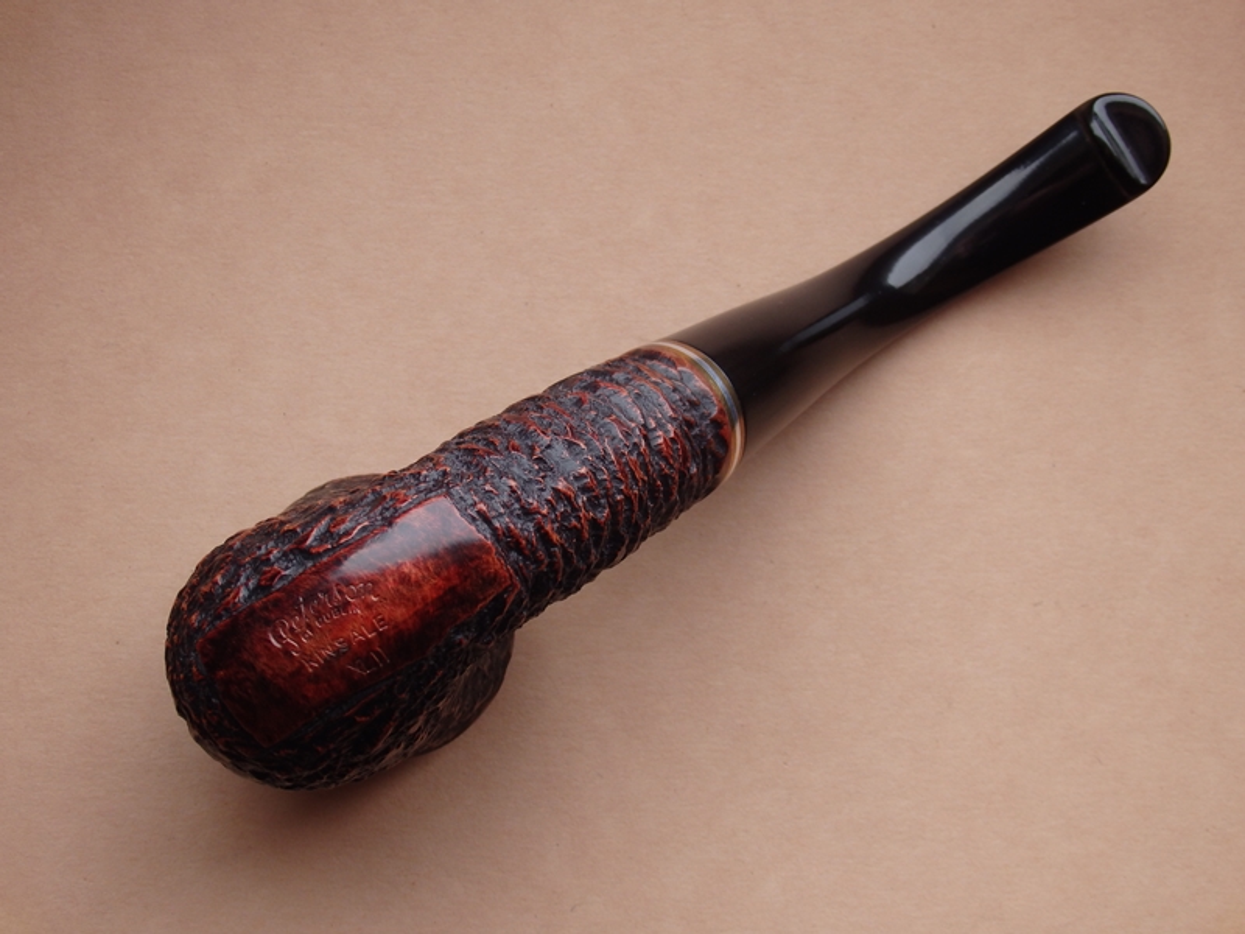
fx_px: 2158
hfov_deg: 32.2
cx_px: 622
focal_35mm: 60
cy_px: 467
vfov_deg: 24.4
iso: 125
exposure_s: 1/25
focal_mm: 10.8
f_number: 4.2
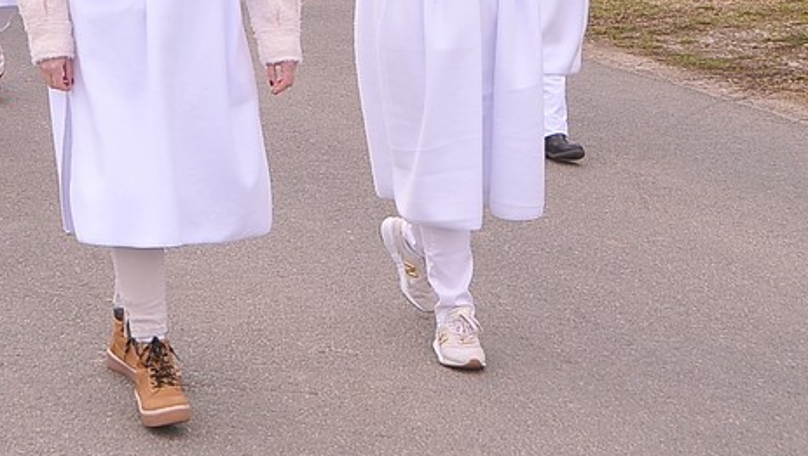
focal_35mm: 111
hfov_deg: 19.0
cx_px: 101
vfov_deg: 10.8
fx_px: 2379
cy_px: -17
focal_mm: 32
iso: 250
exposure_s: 1/200
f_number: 7.1
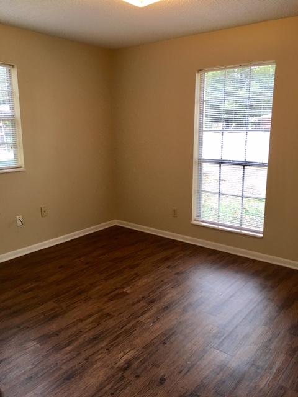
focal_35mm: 29
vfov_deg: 61.7
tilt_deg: -11.4
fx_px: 333
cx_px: 149
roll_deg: -0.2
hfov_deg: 48.2
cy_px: 198
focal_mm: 4.15
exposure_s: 1/30
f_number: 2.2
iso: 40
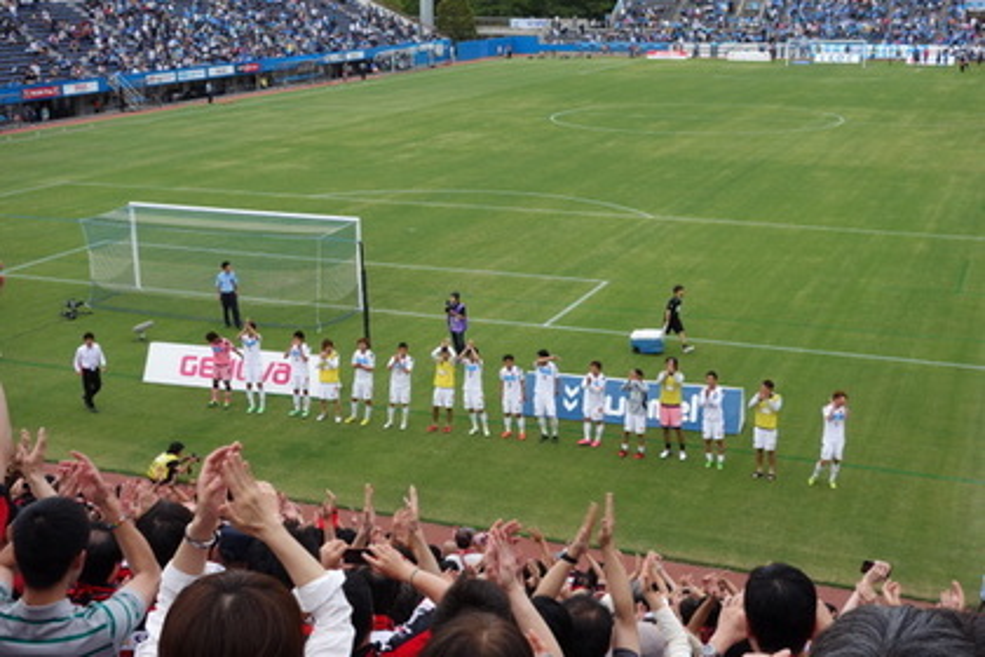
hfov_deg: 40.3
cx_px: 492
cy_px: 328
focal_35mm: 49
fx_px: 1341
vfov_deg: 27.5
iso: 125
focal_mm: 18.23
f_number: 5.6
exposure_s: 1/160
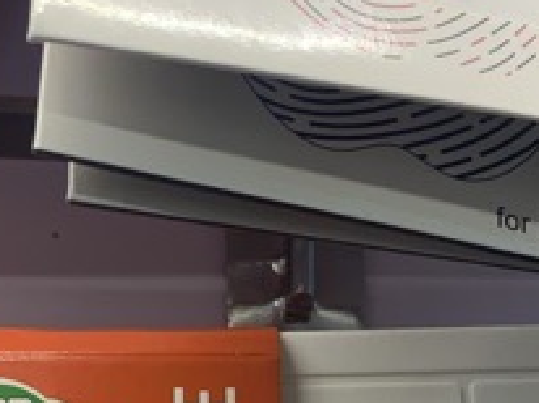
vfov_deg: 14.1
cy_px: 502
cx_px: 89
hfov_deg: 19.2
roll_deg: -2.9
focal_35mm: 101
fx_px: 1571
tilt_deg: +25.0
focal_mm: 4.25
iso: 64
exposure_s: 1/60
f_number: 1.8
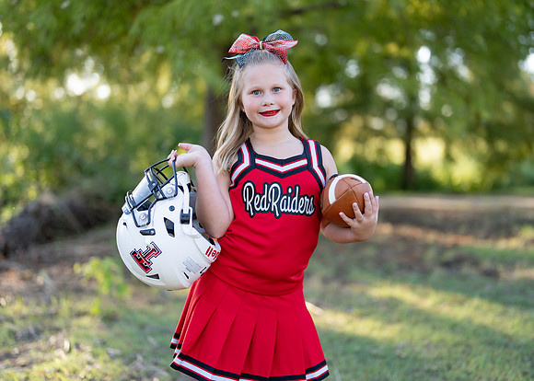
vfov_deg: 25.7
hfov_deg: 35.4
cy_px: 186
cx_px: 284
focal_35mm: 55
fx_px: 835
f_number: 1.2
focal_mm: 50
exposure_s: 1/800
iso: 100
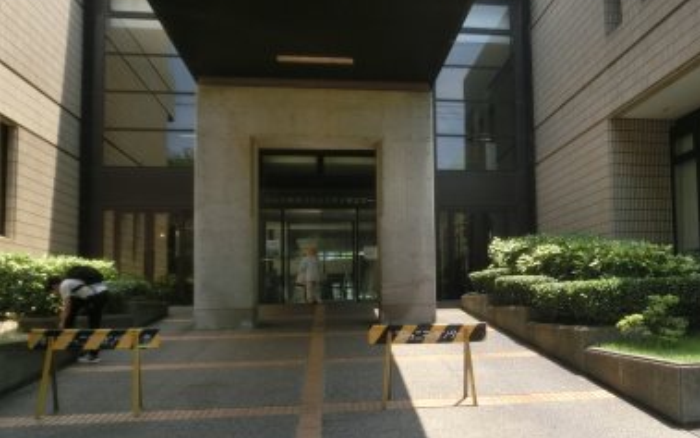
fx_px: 820
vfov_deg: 29.9
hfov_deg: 44.6
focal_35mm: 43
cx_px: 530
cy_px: 237
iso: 80
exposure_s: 1/500
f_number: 3
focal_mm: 4.24
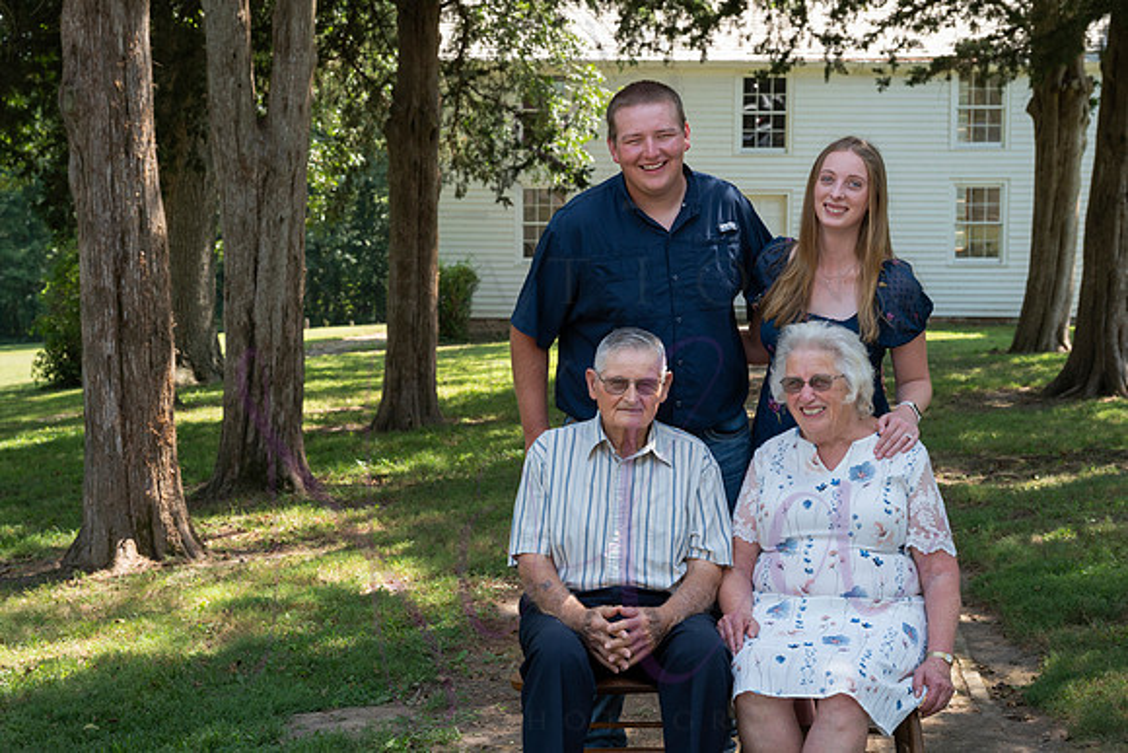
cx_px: 564
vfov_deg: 20.9
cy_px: 376
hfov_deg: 31.0
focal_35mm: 65
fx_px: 2037
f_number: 8
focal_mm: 65
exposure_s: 1/160
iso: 400
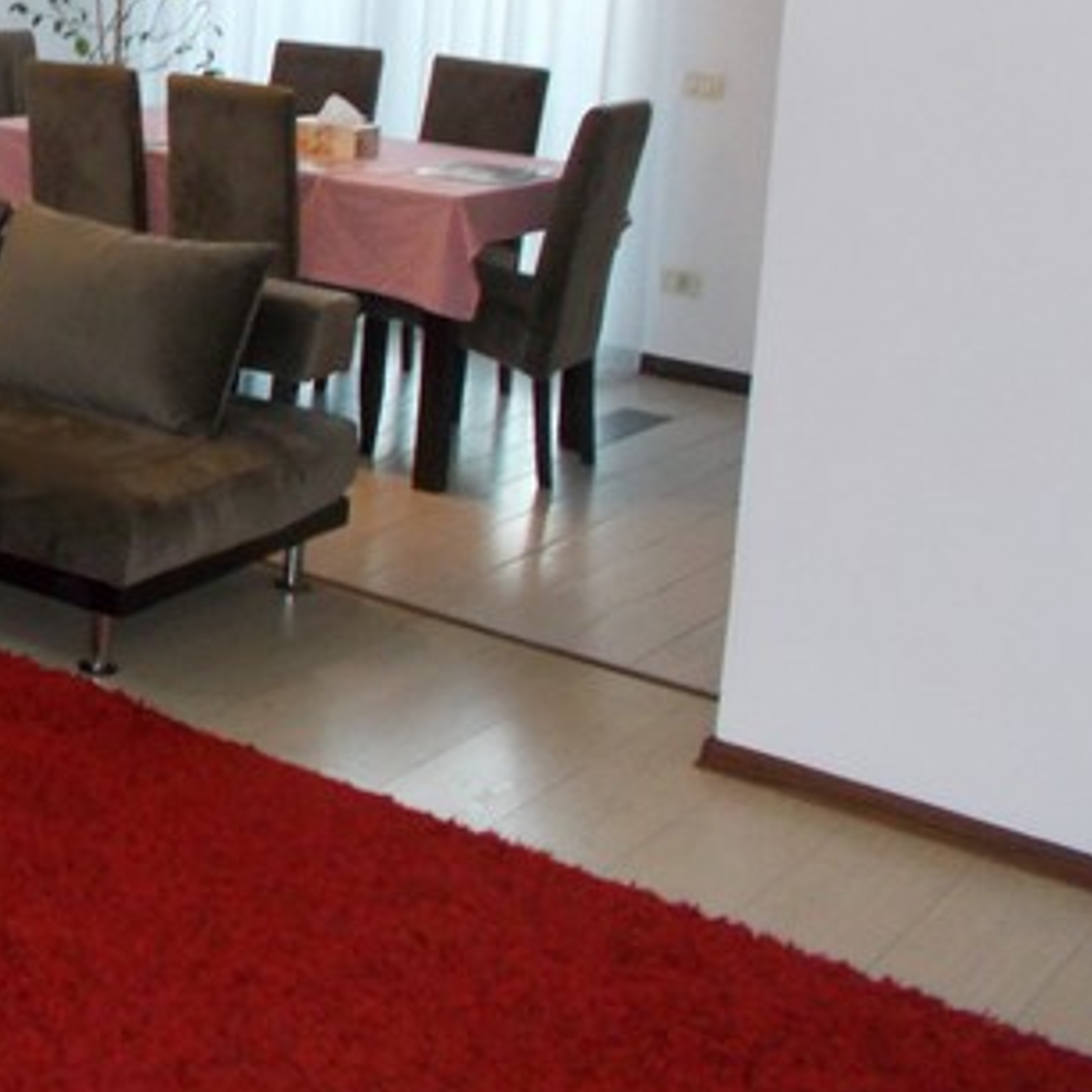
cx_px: -246
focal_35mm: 60
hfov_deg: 25.4
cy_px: 79
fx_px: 2141
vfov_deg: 27.4
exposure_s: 1/25
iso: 280
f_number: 3.2
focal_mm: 4.6
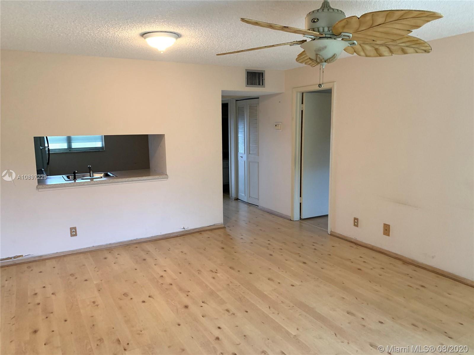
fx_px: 356
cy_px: 178
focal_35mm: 26
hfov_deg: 67.3
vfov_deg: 53.1
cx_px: 237
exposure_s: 1/60
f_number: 1.8
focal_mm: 4.25
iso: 320
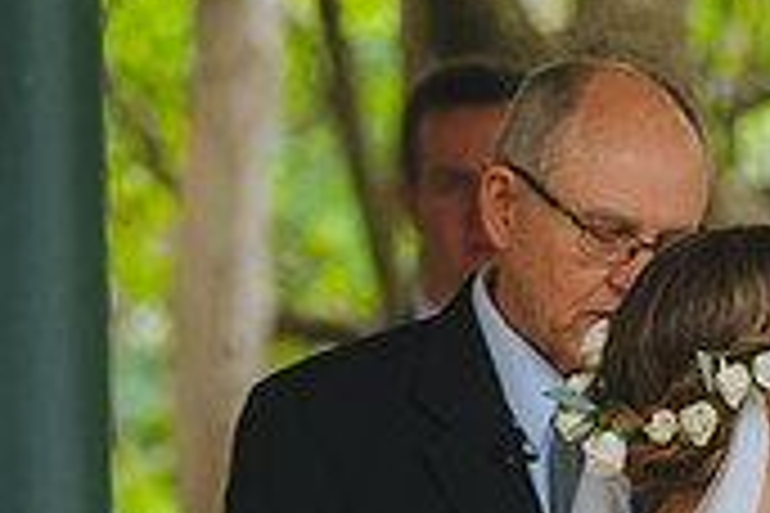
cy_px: 765
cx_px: 829
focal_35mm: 679
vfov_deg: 2.0
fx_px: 14522
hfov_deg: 3.0
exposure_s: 1/320
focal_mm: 200
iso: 400
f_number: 2.8
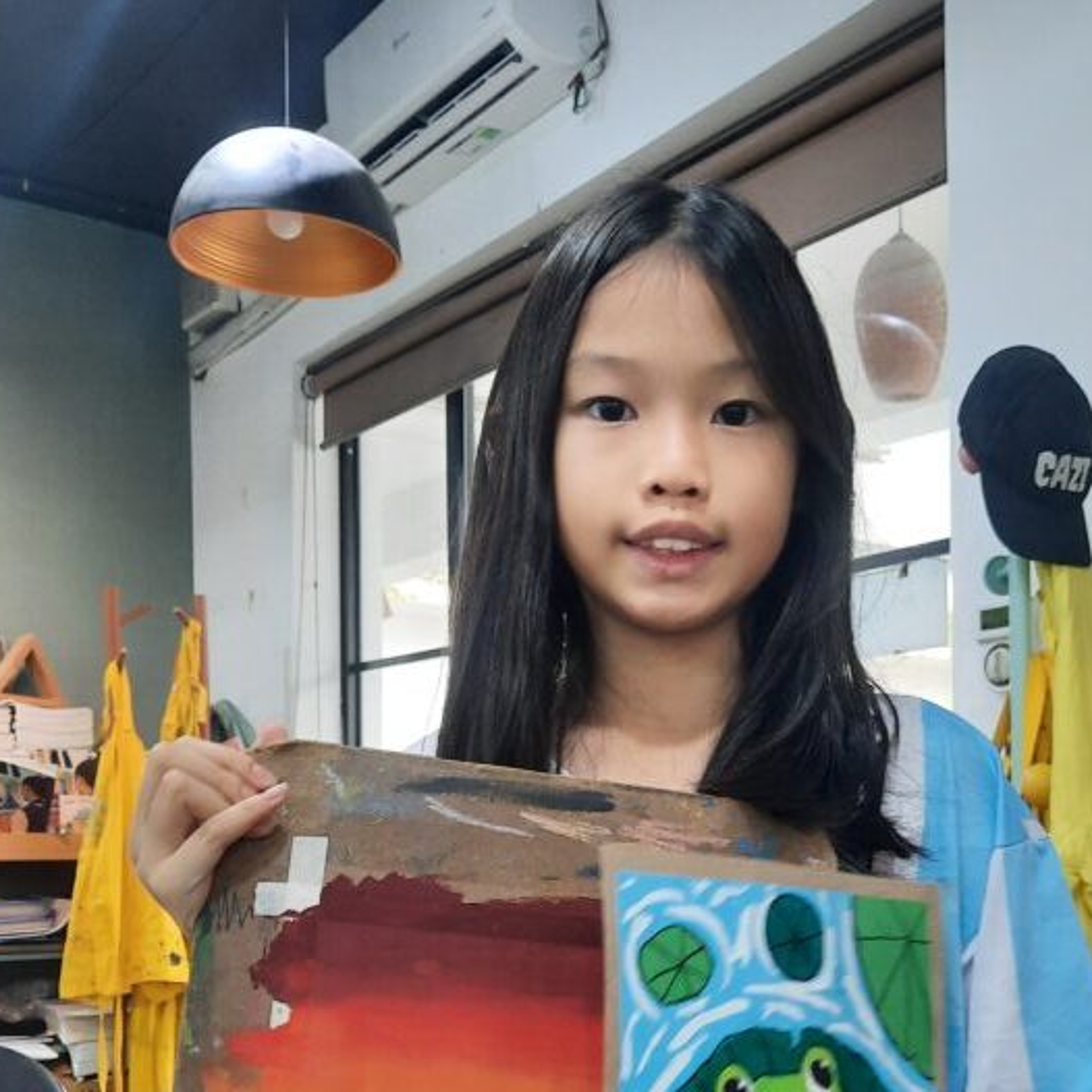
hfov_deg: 39.9
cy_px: 801
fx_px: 1499
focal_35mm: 42
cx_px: 654
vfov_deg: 39.1
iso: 200
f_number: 2
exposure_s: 1/50
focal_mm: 4.6
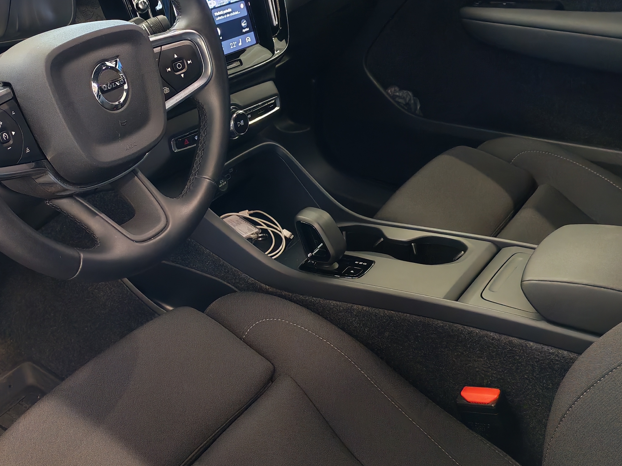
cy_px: 177
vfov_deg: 30.2
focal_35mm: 48
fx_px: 862
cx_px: 181
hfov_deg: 38.9
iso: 640
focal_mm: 6.12
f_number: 1.9
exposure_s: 1/100
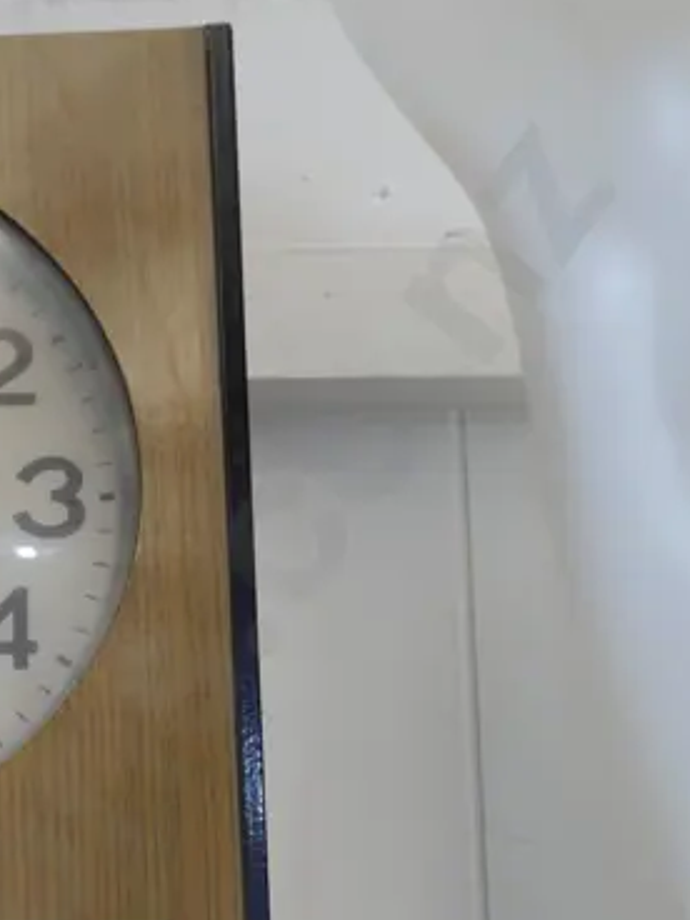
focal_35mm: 89
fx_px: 2365
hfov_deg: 15.8
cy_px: 1180
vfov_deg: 20.2
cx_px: -196
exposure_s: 1/60
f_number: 3.6
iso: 400
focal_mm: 16
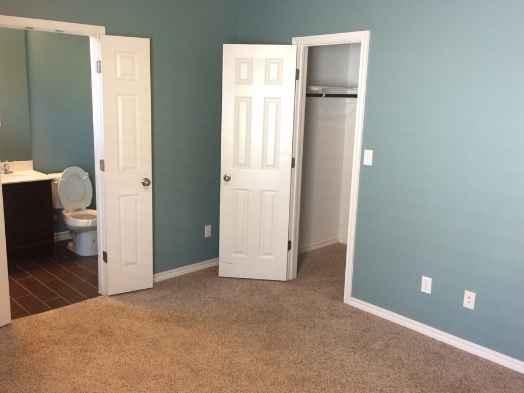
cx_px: 235
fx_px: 500
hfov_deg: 55.2
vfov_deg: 42.9
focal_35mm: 33
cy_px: 192
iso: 320
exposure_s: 1/24
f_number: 2.2
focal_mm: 4.15
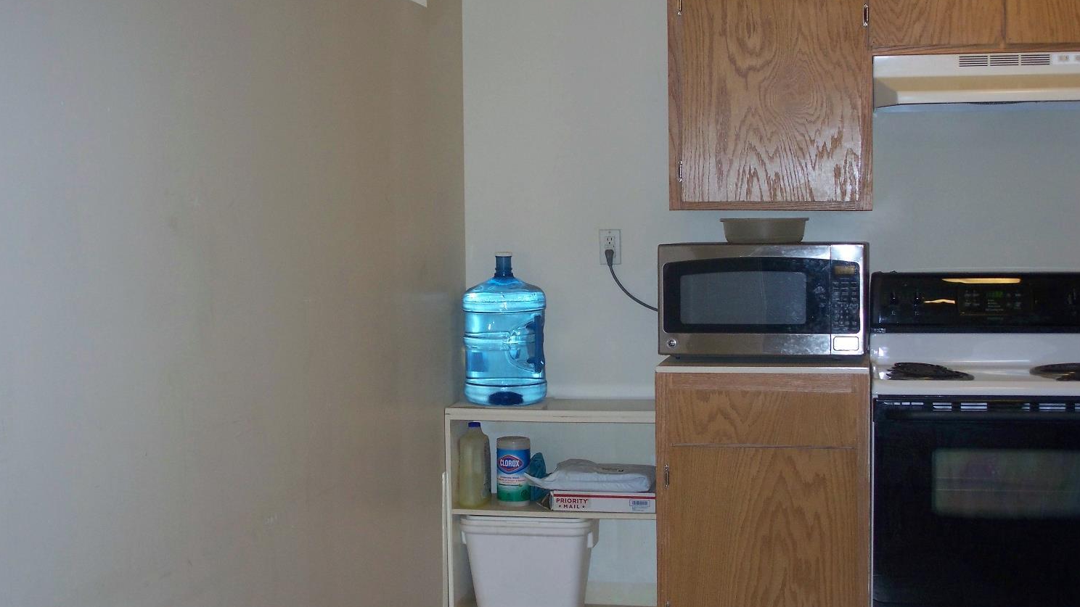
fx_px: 1604
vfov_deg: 21.4
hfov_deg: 37.2
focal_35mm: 56
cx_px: 540
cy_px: 340
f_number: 3.2
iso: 200
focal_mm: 10.7
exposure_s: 1/80
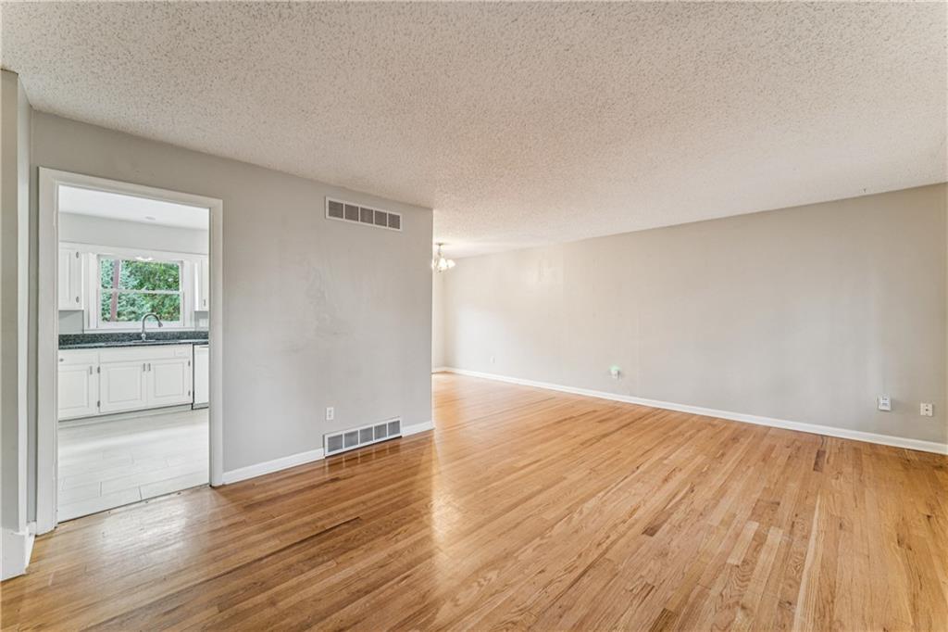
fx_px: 369
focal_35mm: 14
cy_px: 316
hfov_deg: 104.3
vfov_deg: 81.2
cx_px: 474
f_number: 13
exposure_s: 1/2
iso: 400
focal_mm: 14
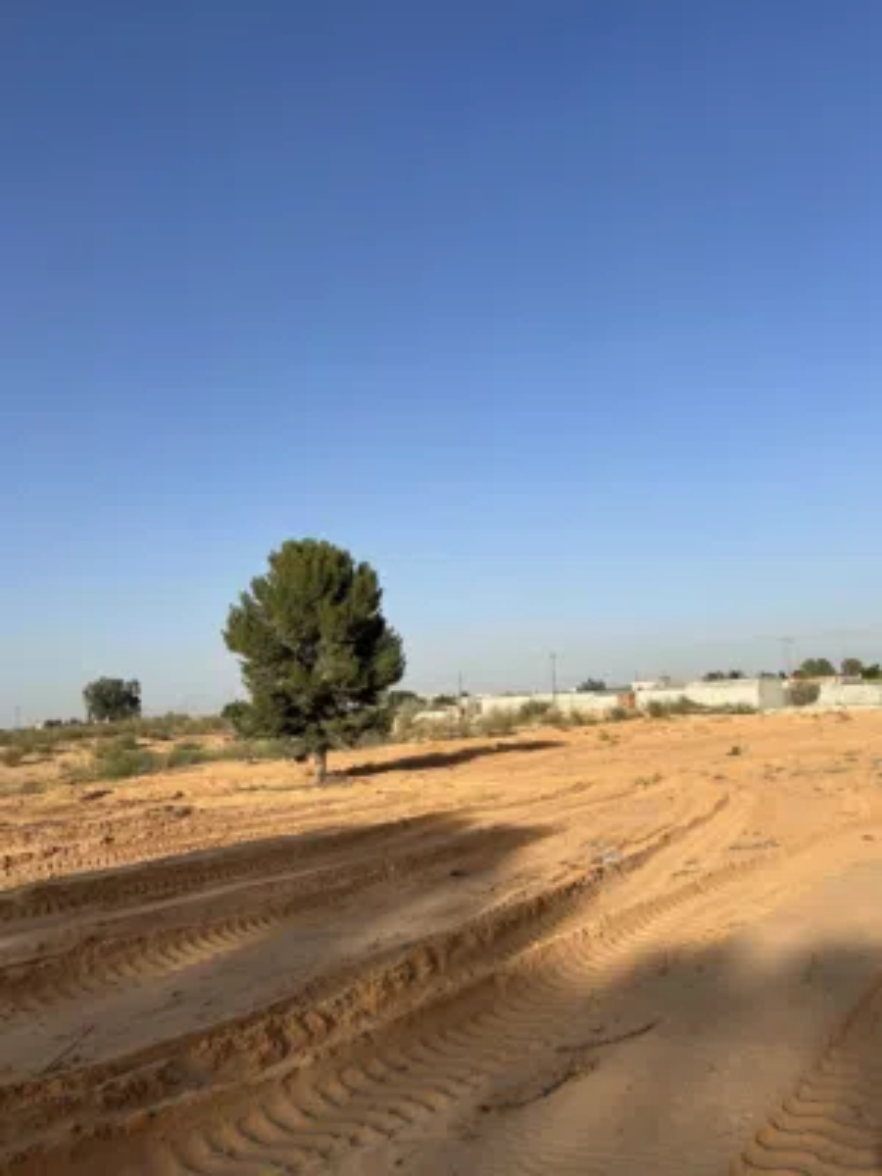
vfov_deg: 67.3
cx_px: 441
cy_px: 588
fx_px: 883
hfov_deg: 53.1
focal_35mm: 26
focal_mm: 5.7
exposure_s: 1/4630
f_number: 1.5
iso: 50
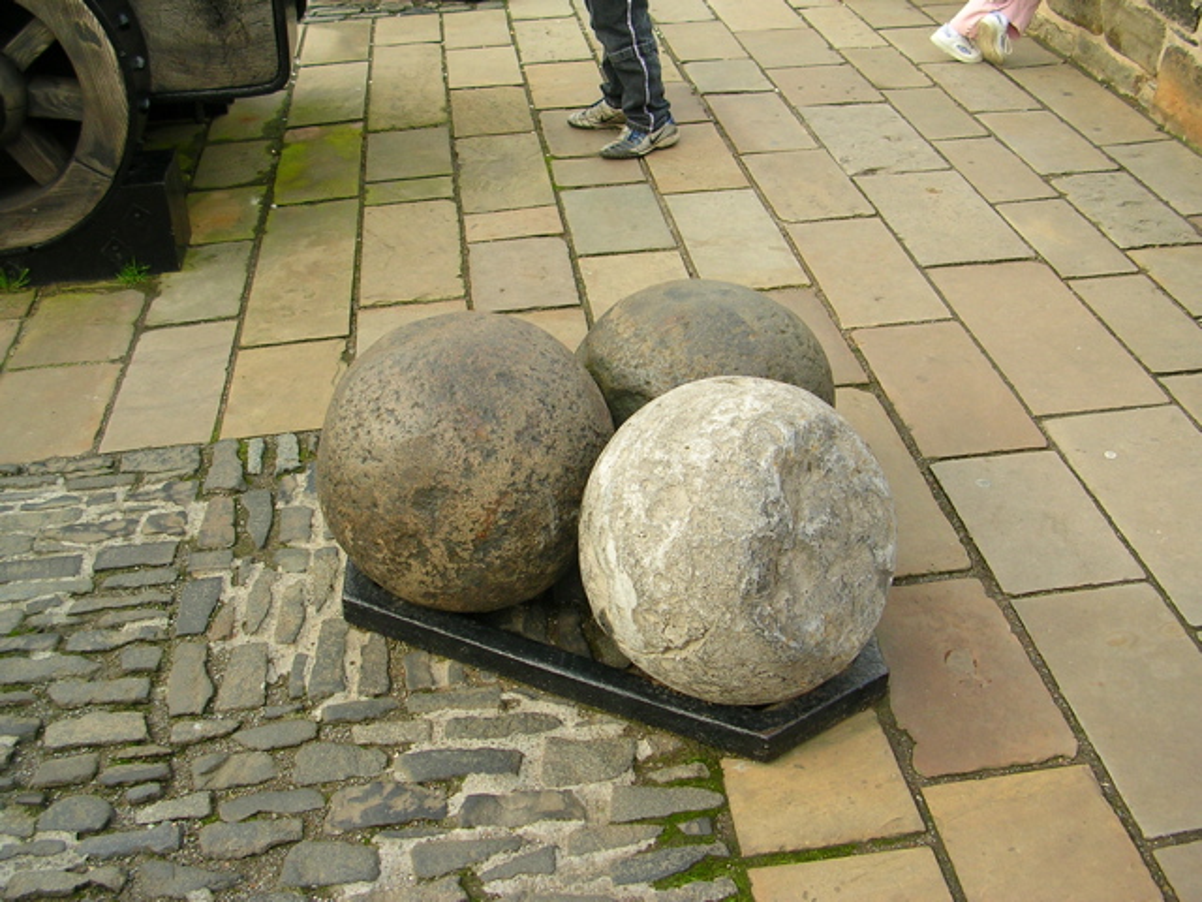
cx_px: 601
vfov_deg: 37.7
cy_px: 451
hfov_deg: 49.0
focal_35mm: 38
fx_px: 1320
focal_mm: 5.8
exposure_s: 1/124
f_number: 2.8
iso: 50
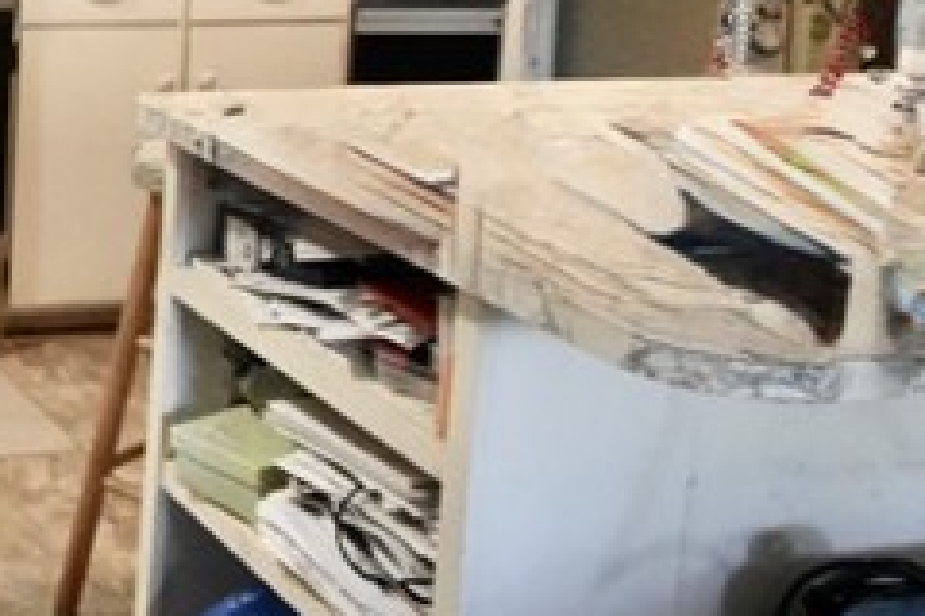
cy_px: -135
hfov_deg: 26.0
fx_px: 1644
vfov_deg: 19.9
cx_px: -331
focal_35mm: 64
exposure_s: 1/125
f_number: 3.5
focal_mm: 10
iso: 2500
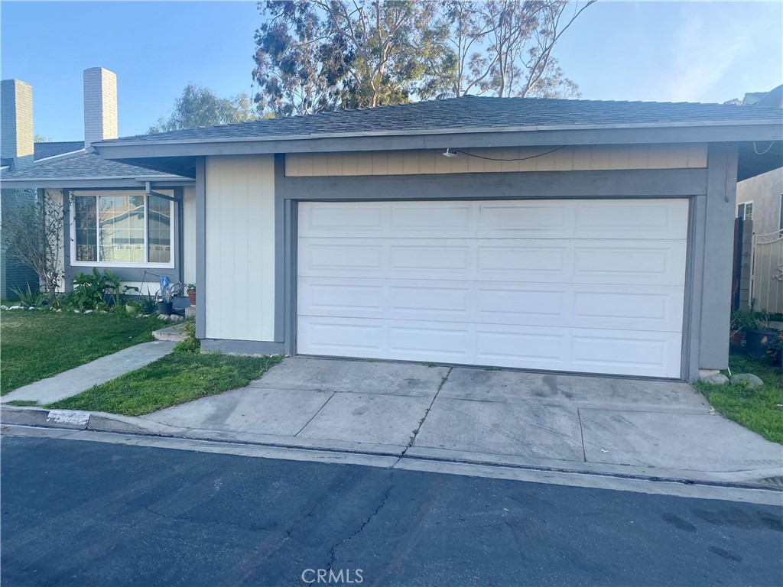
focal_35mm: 26
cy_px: 294
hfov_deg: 67.3
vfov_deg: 53.1
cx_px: 392
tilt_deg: -3.2
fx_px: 588
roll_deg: +0.3
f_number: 1.8
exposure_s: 1/685
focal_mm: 4.25
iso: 32
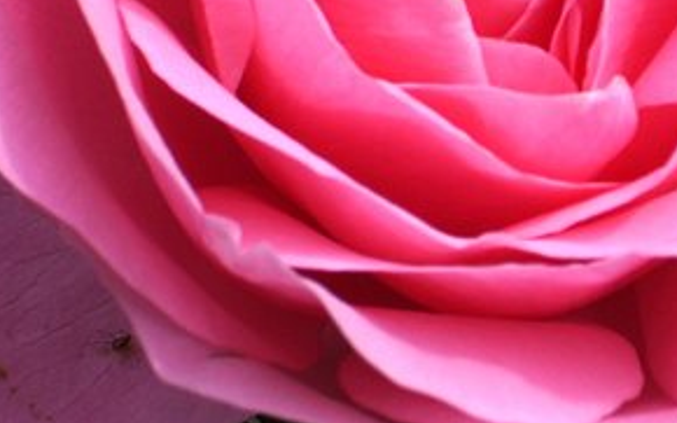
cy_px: 12
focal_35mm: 200
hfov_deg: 10.4
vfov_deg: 6.5
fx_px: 3689
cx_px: 579
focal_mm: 17.4
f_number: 7.7
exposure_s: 1/250
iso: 50
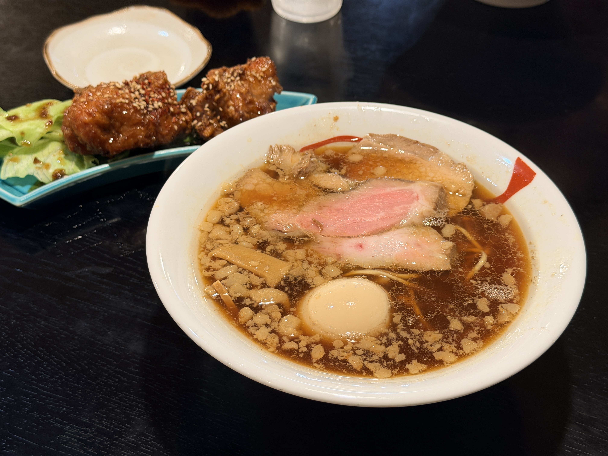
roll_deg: -0.8
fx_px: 843
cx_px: 304
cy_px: 228
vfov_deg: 30.3
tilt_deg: -42.9
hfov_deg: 39.7
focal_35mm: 48
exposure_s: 1/60
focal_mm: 6.76
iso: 160
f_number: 1.78
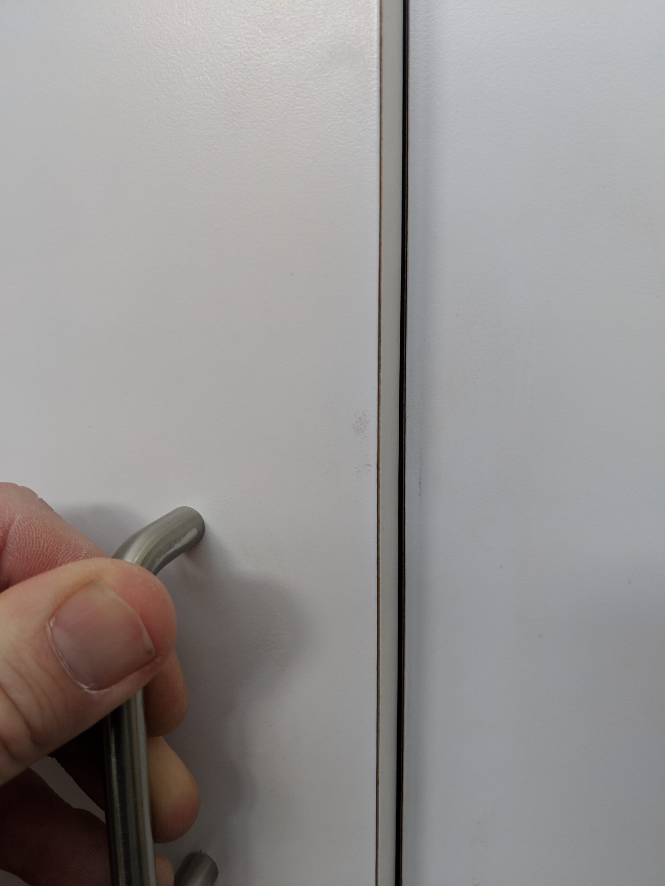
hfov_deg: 51.4
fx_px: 692
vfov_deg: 65.3
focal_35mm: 27
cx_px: 332
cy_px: 443
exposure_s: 1/390
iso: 51
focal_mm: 4.44
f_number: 1.8
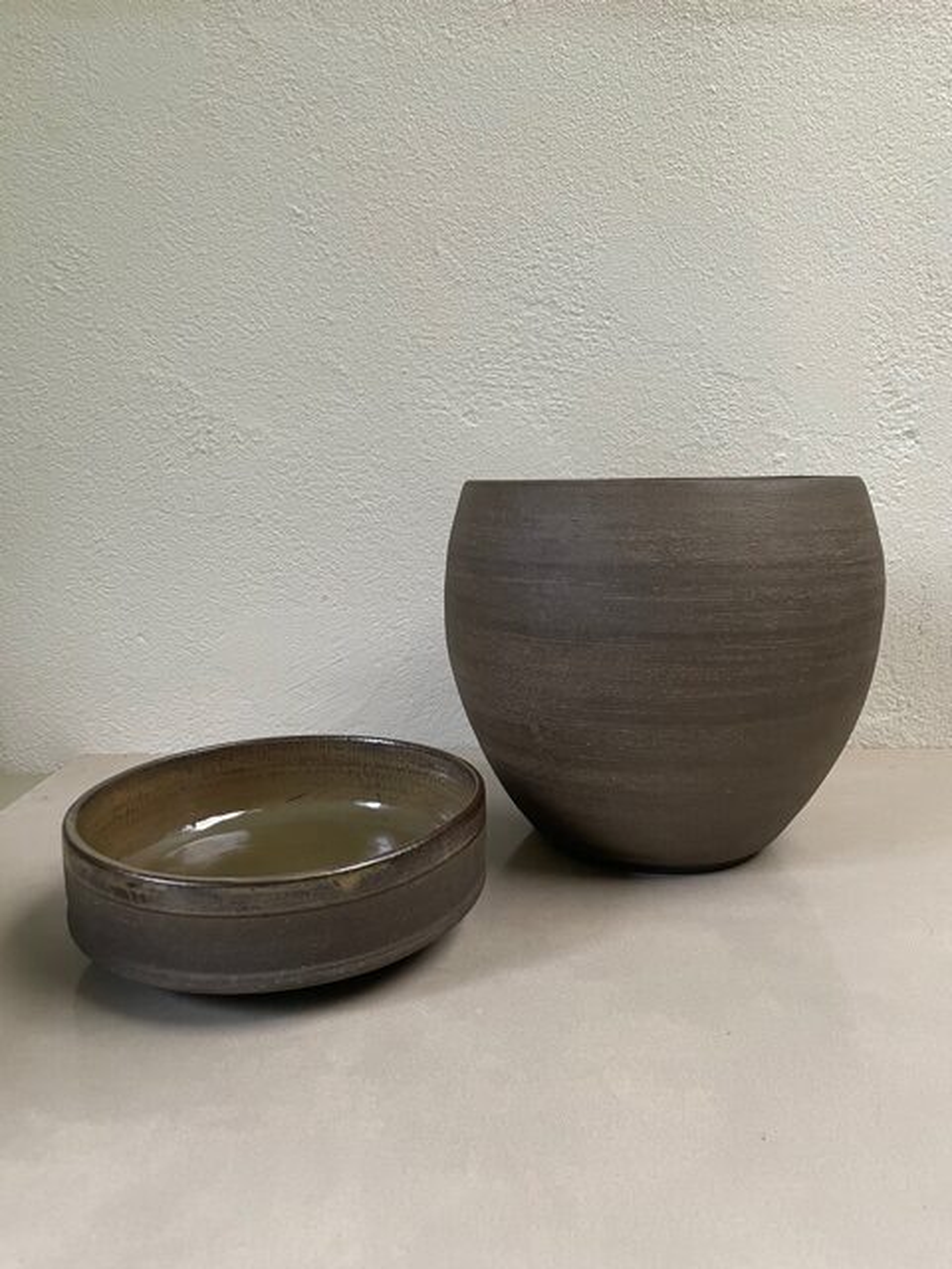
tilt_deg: -9.0
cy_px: 634
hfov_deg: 53.1
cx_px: 476
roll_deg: +0.0
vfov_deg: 67.3
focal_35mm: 26
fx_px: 953
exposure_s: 1/60
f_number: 1.6
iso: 400
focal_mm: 4.2
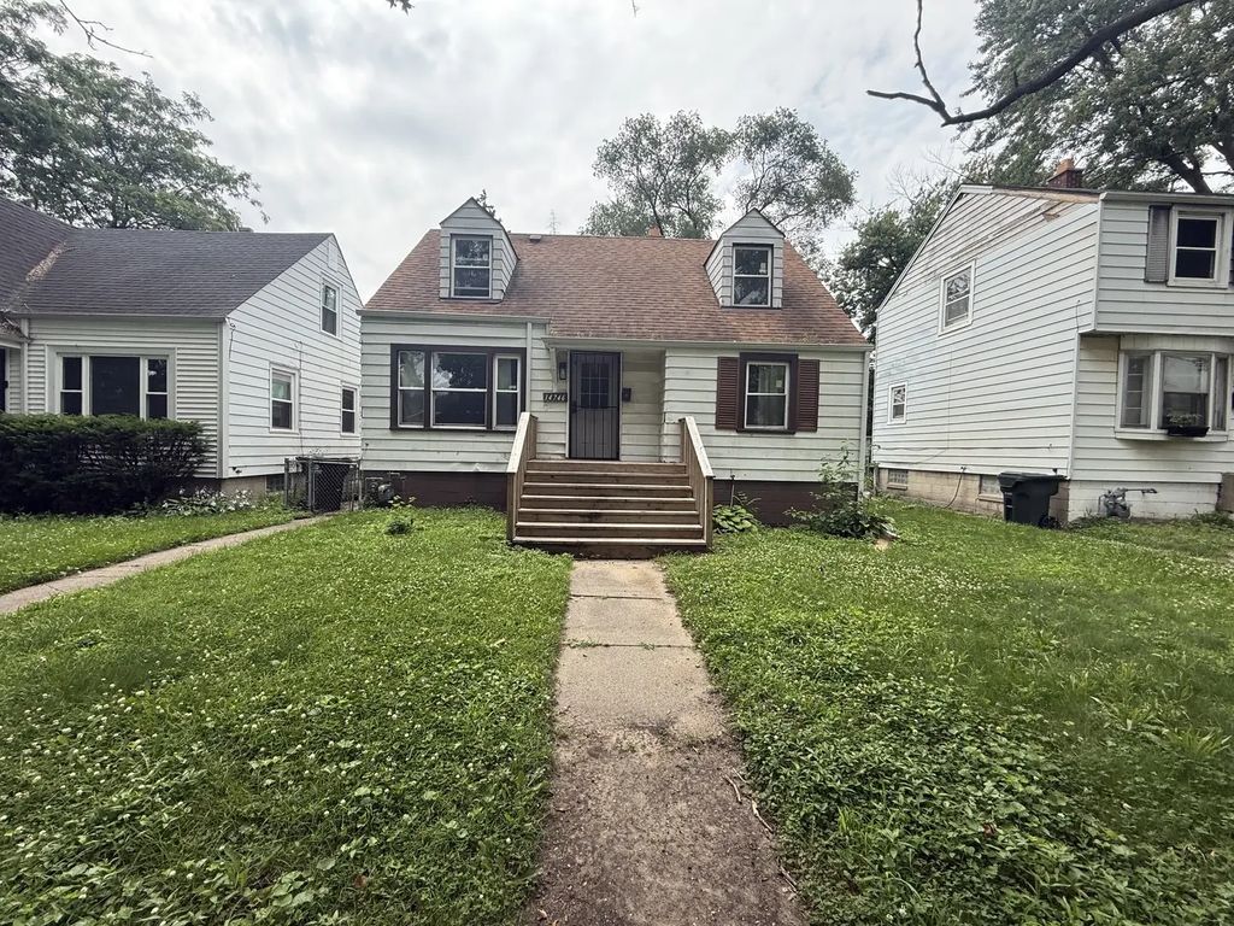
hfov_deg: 102.1
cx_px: 617
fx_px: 499
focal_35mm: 14
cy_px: 463
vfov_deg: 85.7
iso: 50
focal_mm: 2.22
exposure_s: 1/506
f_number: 2.2
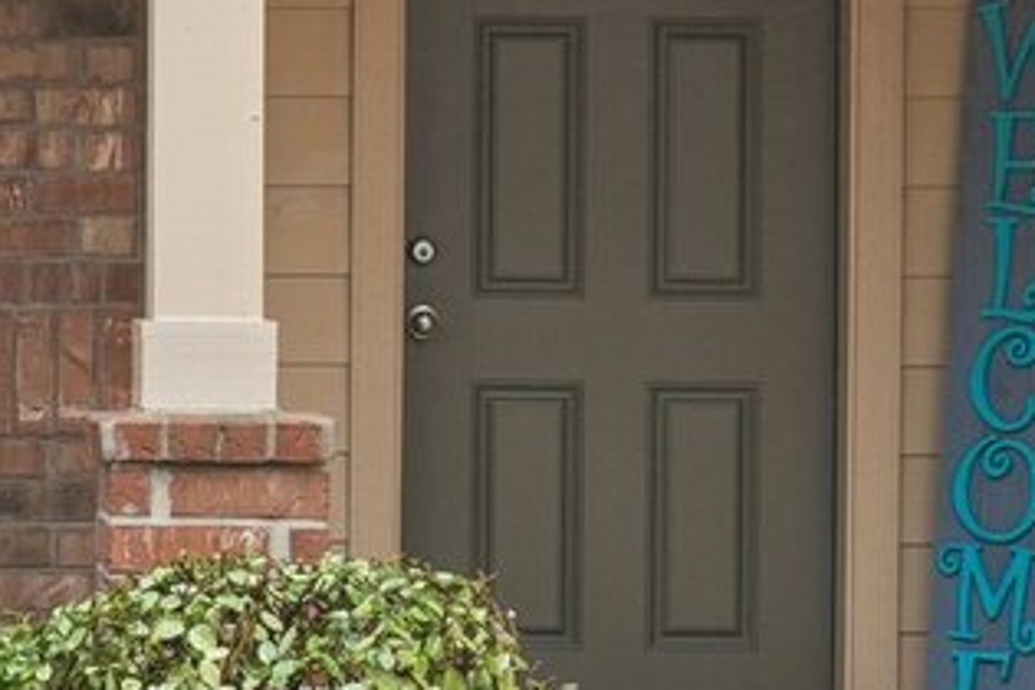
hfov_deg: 13.5
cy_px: 329
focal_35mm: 149
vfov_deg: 9.2
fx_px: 4283
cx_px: -145
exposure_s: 1/15
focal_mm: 29
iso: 200
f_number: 8
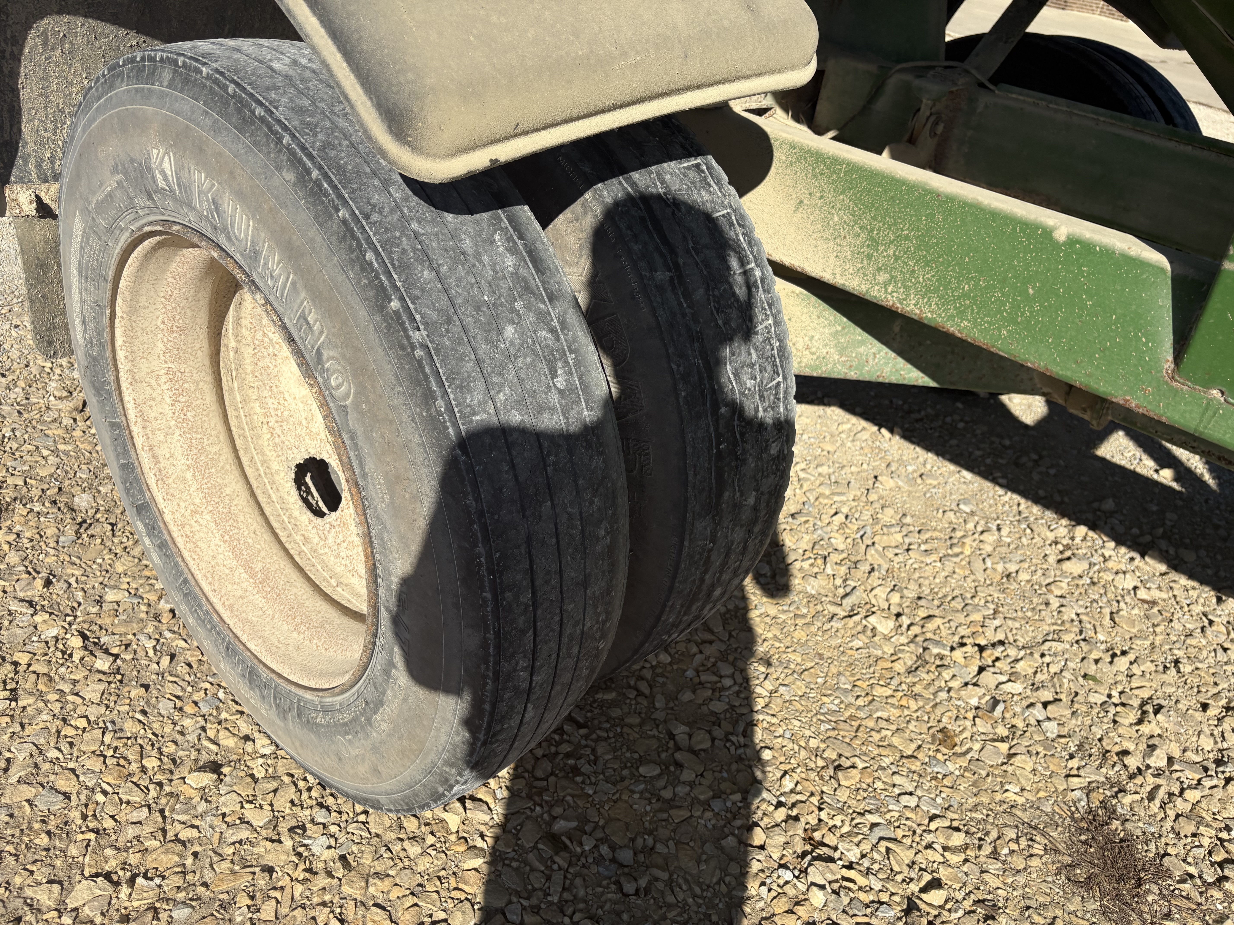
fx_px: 927
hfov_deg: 67.3
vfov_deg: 53.1
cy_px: 462
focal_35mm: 26
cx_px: 617
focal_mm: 5.96
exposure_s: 1/4329
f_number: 1.6
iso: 50
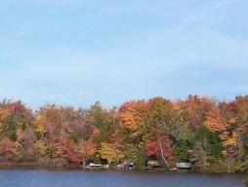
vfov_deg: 16.4
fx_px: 647
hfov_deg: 20.9
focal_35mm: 90
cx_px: -10
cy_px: 141
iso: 100
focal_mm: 5.54
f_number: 5.24
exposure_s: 1/684
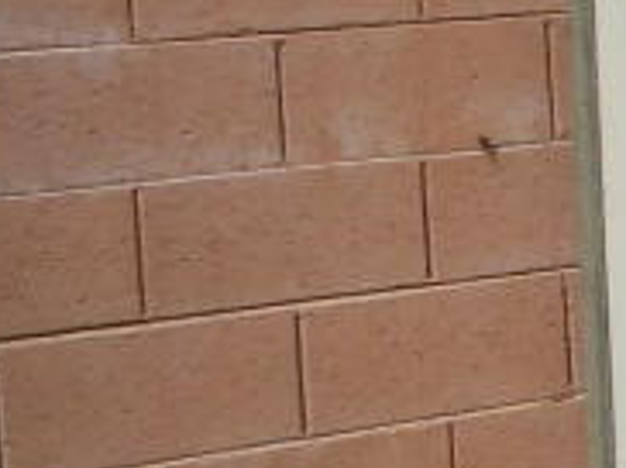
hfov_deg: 11.0
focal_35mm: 141
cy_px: 52
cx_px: 1661
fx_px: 2547
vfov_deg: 10.4
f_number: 3.7
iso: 80
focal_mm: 4.5
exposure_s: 1/1000
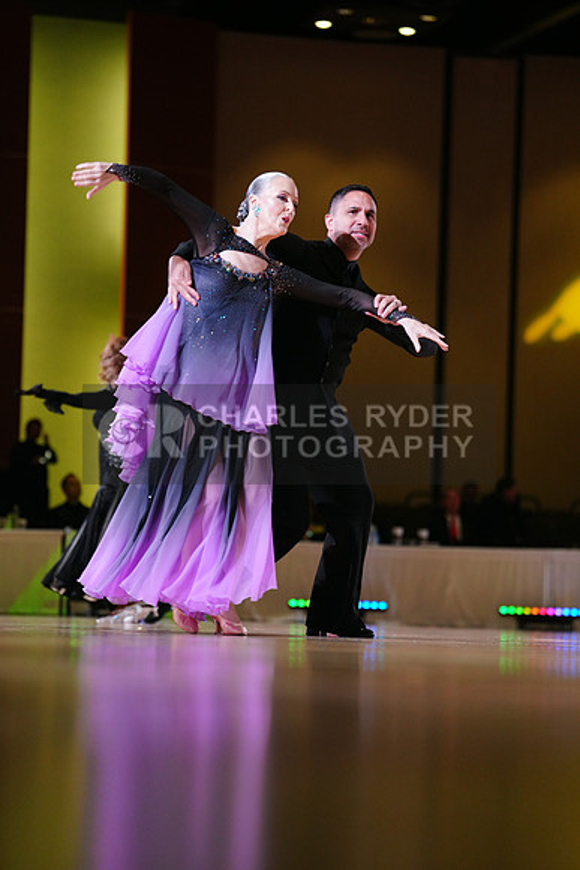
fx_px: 3043
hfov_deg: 10.9
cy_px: 435
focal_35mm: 126
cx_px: 290
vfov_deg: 16.3
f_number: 2.8
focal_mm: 126
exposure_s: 1/400
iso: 2000
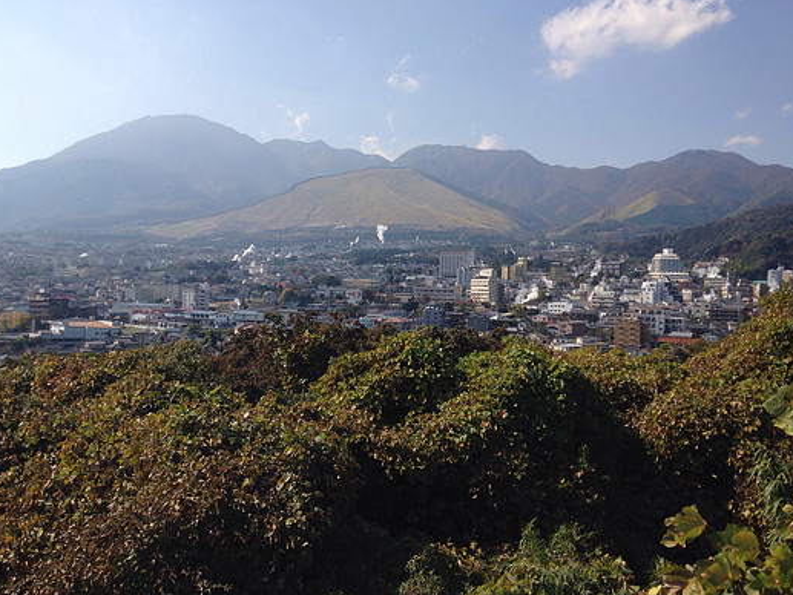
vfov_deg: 38.7
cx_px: 362
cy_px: 294
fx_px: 848
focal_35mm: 37
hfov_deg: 50.1
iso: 50
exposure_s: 1/1808
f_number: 2.4
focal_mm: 4.12
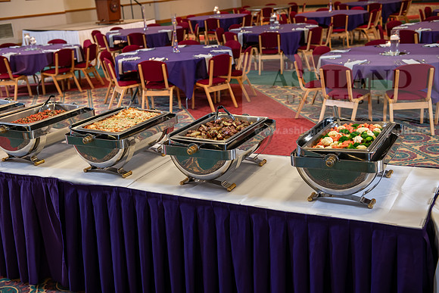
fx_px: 585
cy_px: 146
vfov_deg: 28.1
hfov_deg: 41.1
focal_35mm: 48
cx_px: 220
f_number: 3.5
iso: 640
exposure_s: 1/100
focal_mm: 48
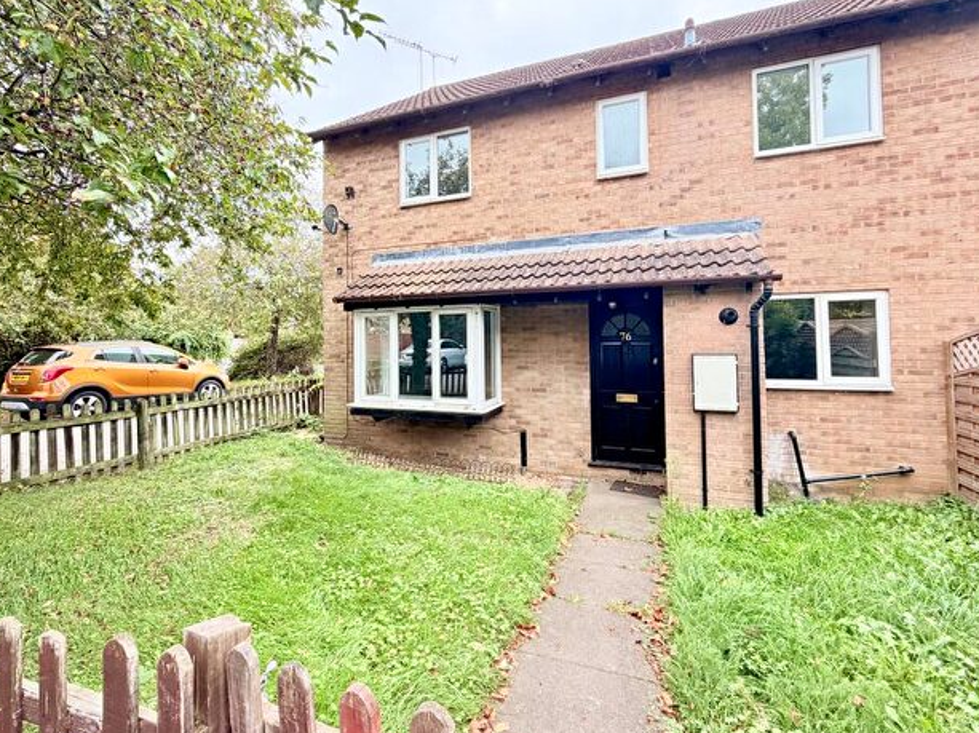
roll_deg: +1.4
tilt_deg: +0.0
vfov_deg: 77.8
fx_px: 452
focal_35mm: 16
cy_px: 328
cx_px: 486
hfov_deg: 94.5
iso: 80
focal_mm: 2.22
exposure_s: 1/121
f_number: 2.2
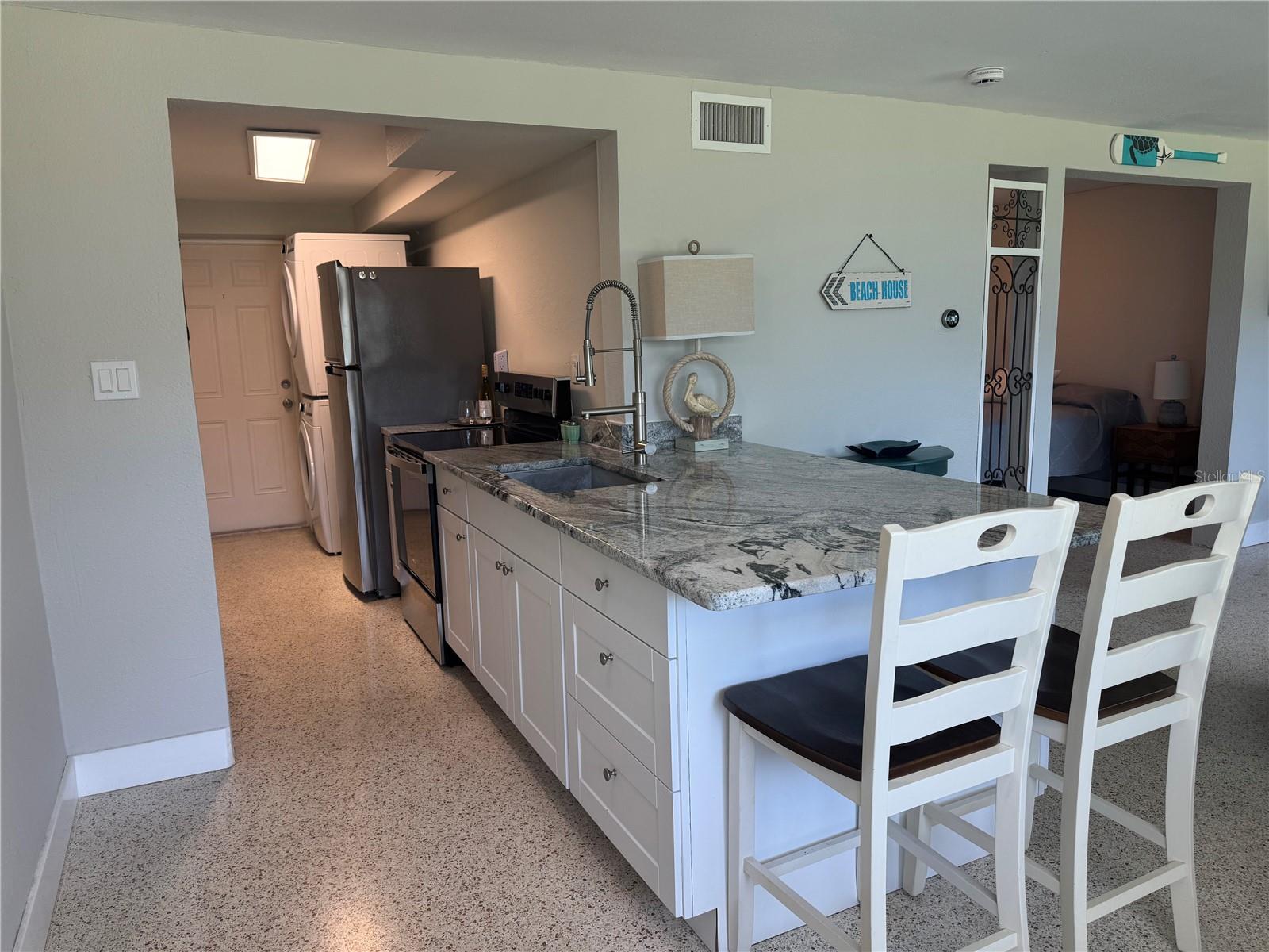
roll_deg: +1.7
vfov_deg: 56.8
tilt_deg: -10.6
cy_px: 476
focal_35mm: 24
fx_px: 880
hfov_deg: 71.6
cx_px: 634
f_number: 1.78
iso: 80
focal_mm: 6.76
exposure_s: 1/120
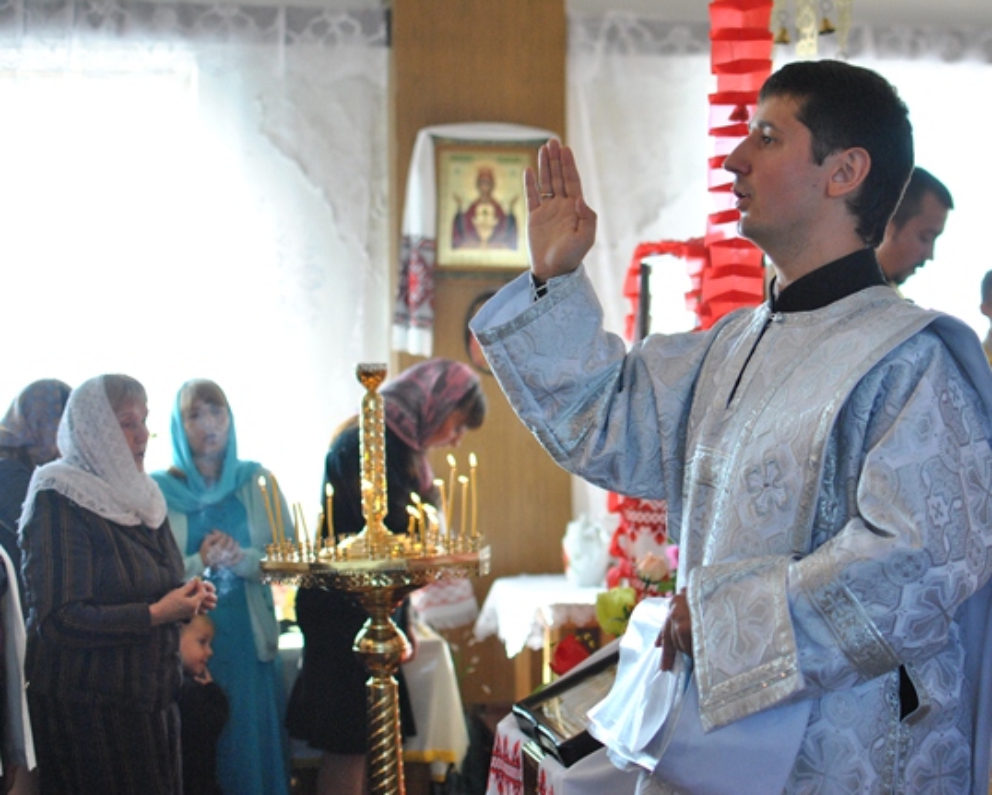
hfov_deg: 31.6
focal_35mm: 60
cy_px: 399
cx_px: 588
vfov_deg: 25.6
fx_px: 1750
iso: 800
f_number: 2
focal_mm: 35
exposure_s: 1/500
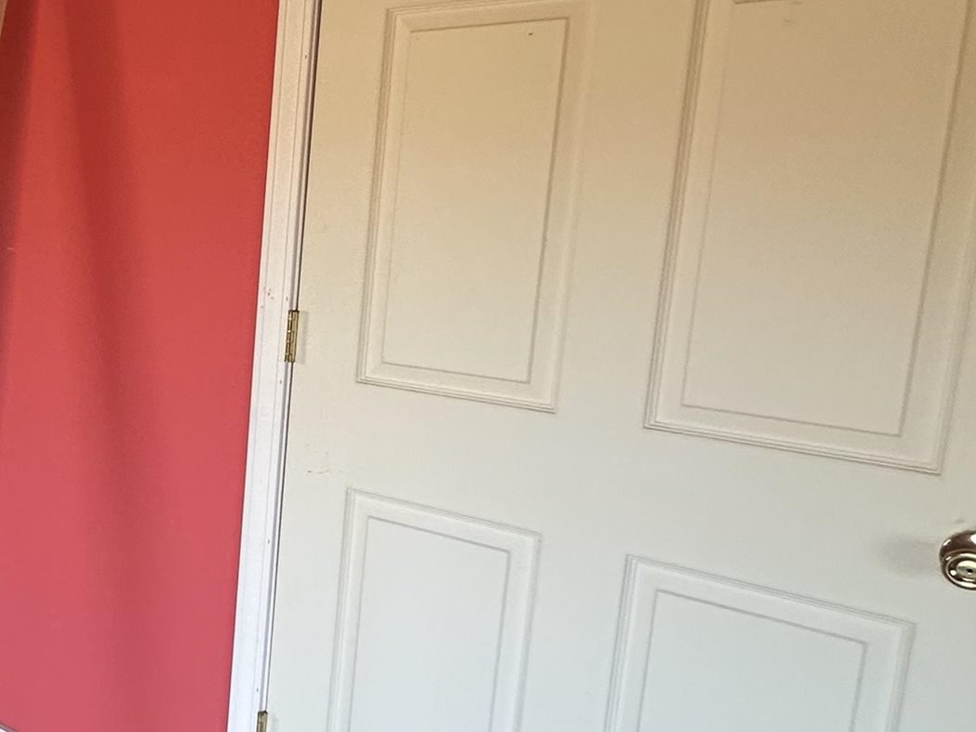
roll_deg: +0.3
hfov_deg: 34.7
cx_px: -239
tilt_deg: -8.6
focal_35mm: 41
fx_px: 1156
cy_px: 345
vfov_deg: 35.1
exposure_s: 1/99
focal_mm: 2.22
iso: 160
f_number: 2.2
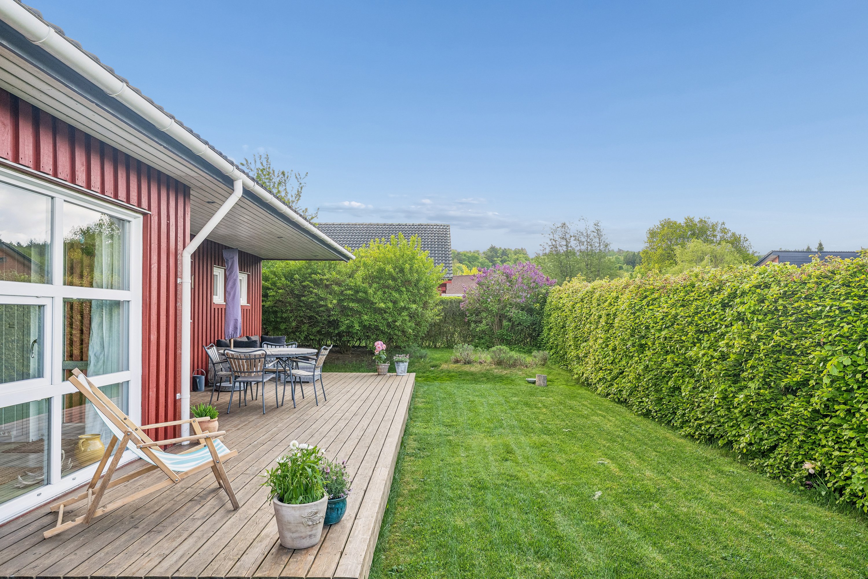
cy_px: 290
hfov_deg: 78.3
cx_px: 434
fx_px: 533
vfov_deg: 57.0
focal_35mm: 22
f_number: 7.1
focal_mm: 22.1
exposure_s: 1/320
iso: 800
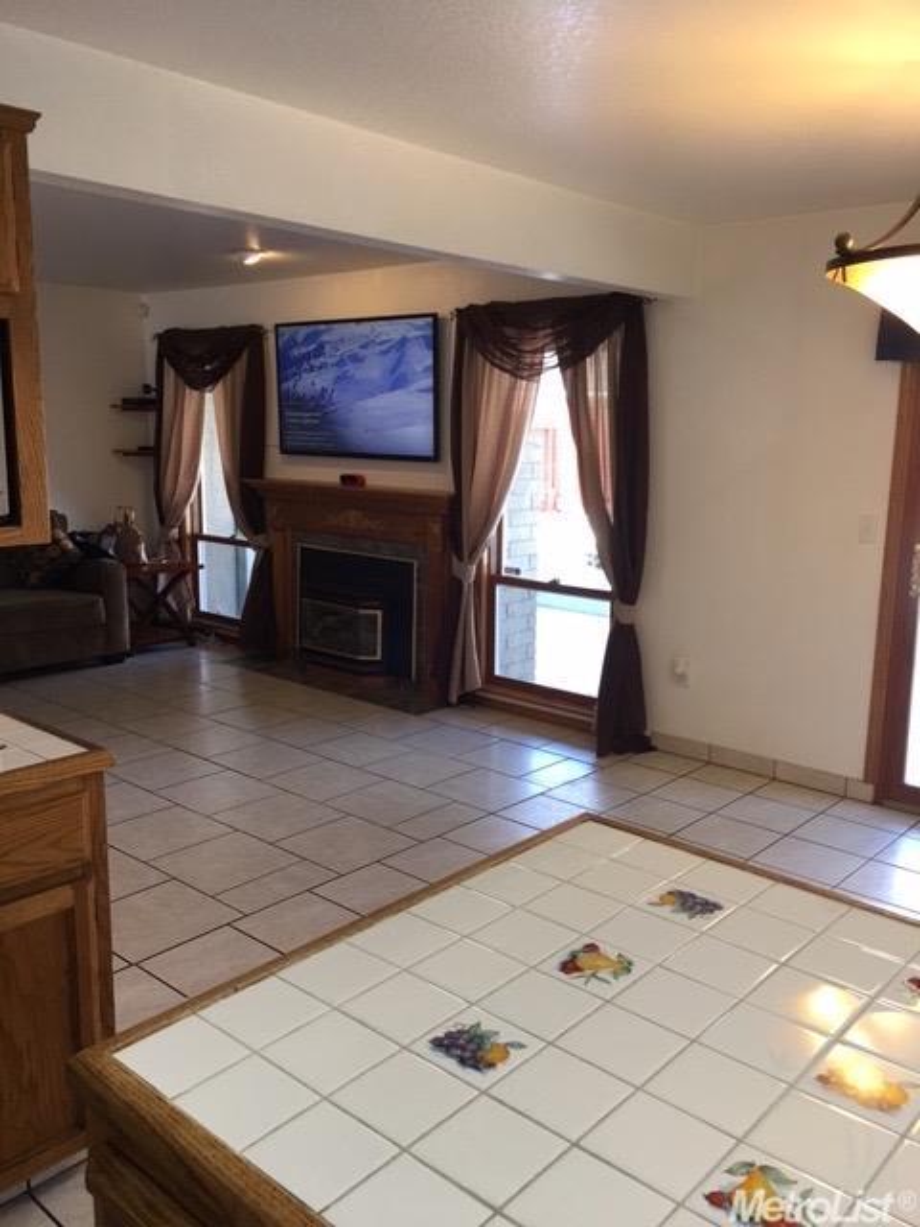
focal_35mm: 29
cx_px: 460
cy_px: 614
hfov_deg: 48.2
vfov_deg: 61.7
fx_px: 1028
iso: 40
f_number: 2.2
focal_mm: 4.15
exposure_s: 1/30
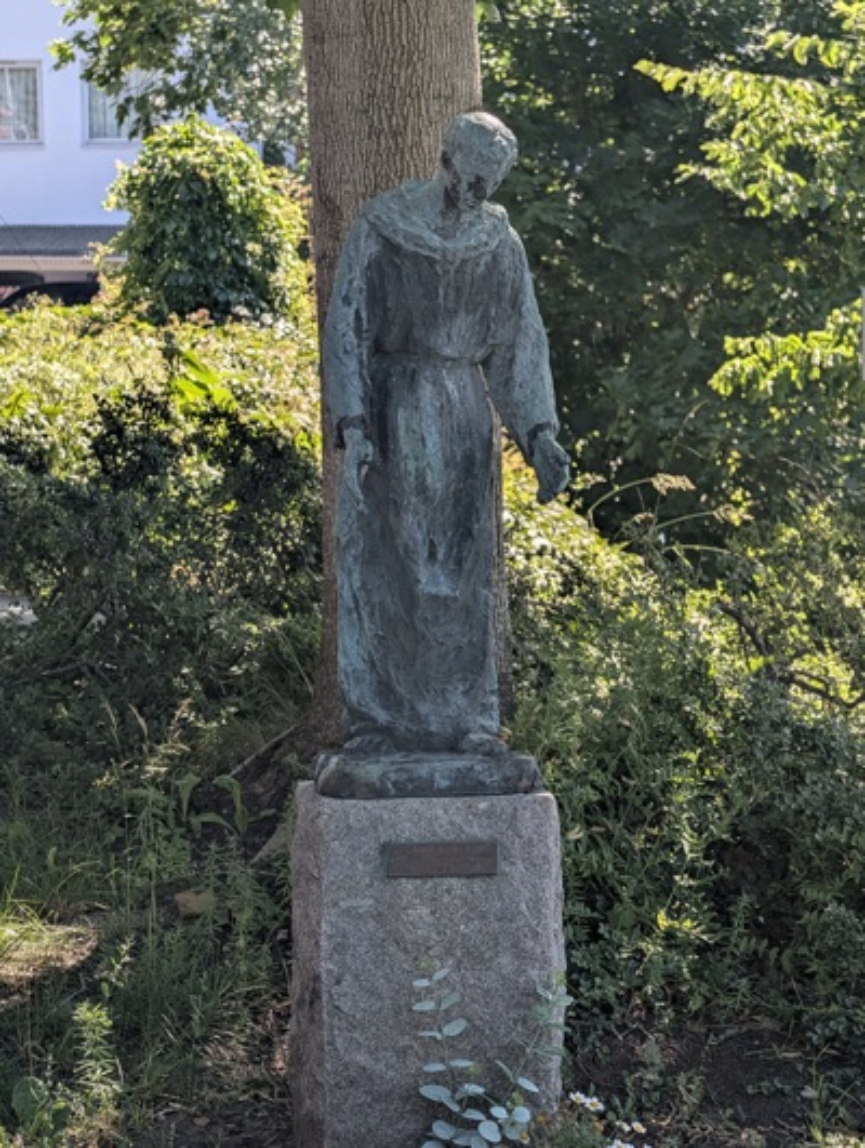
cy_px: 574
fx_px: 3655
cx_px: 432
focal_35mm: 110
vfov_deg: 17.9
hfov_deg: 13.5
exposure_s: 1/489
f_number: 2.8
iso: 42
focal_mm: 17.91
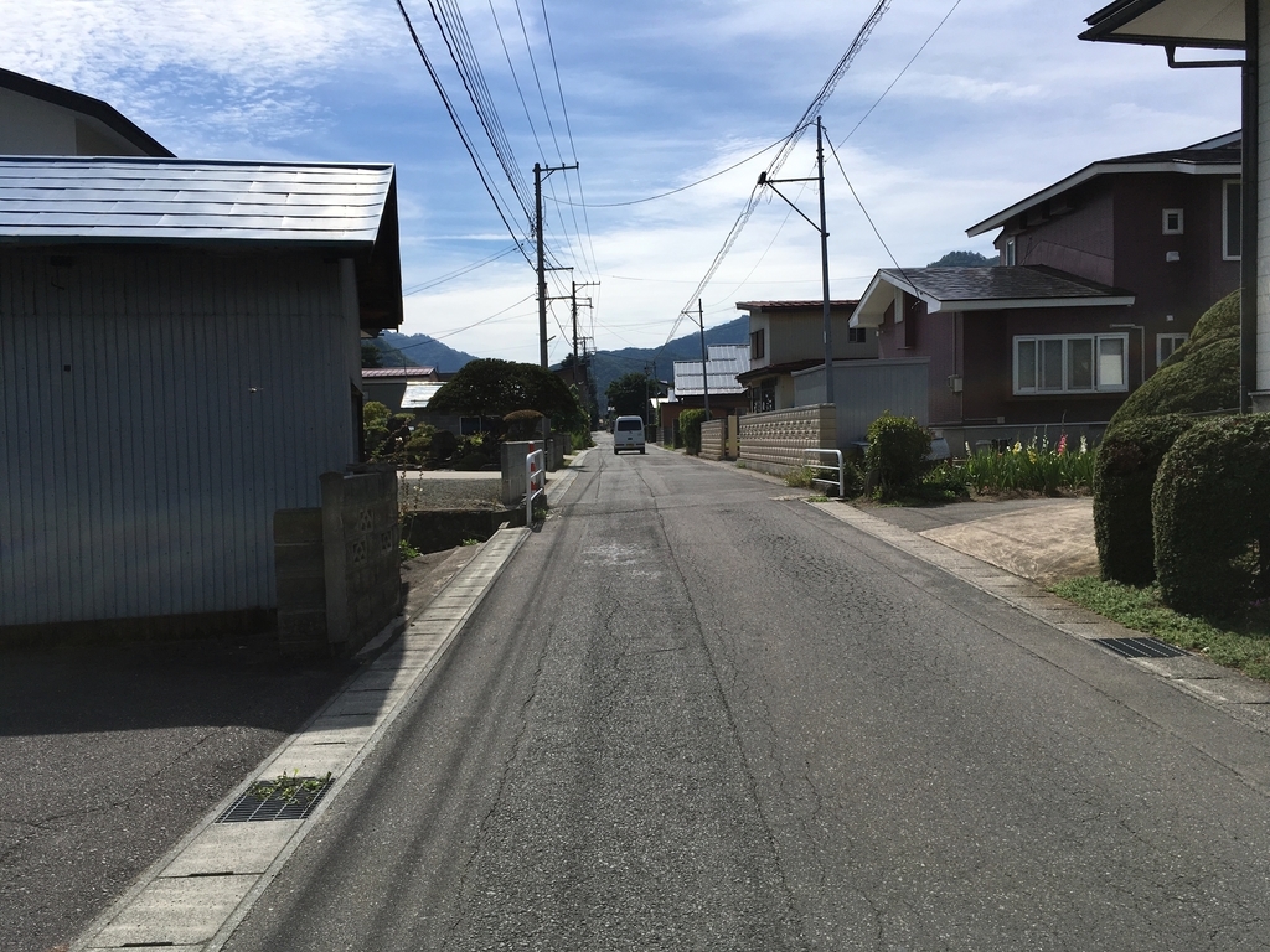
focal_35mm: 29
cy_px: 476
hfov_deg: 61.7
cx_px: 635
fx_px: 1064
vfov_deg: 48.2
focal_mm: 4.15
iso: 25
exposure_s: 1/4049
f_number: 2.2
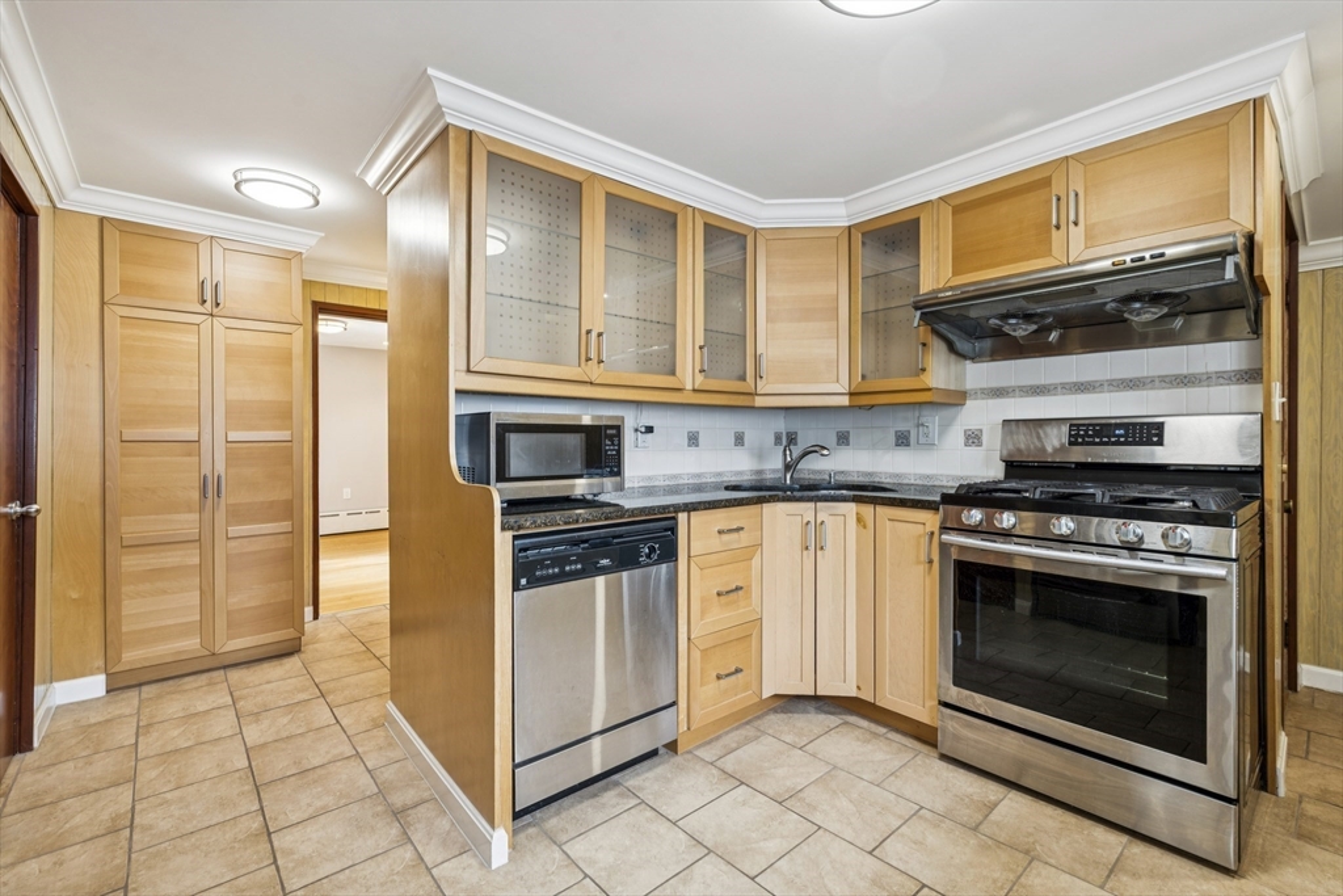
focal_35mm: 16
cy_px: 448
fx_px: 597
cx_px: 672
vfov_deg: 73.8
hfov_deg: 96.7
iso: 100
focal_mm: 16
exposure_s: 1/1.25
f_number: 8
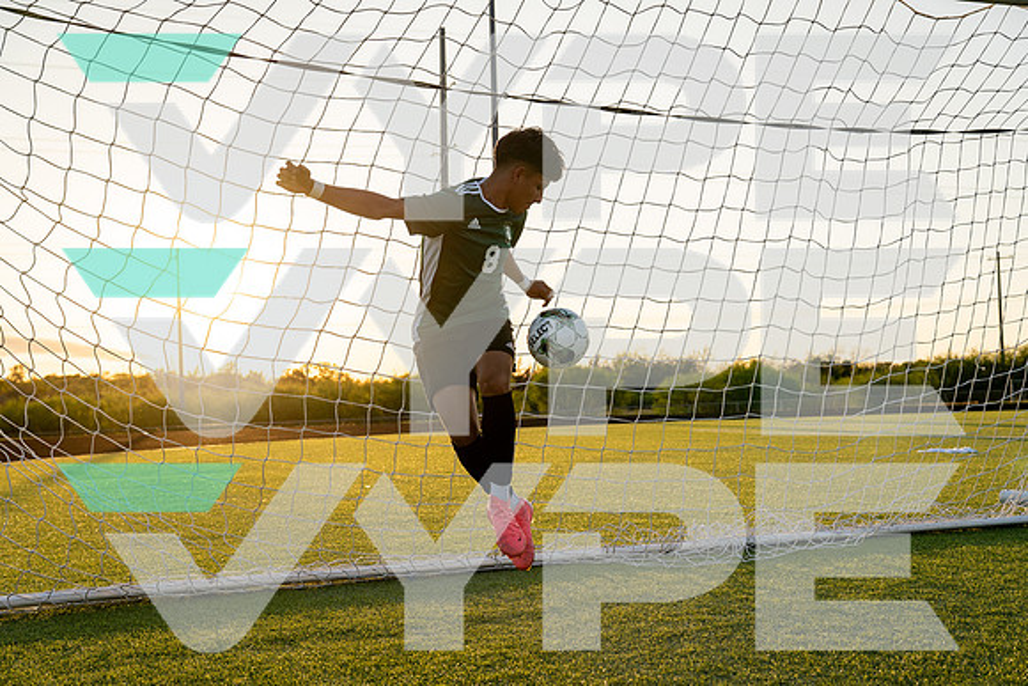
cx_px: 514
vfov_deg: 29.2
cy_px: 343
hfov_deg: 42.6
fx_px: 1318
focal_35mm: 46
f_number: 4.5
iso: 200
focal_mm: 46
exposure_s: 1/1250
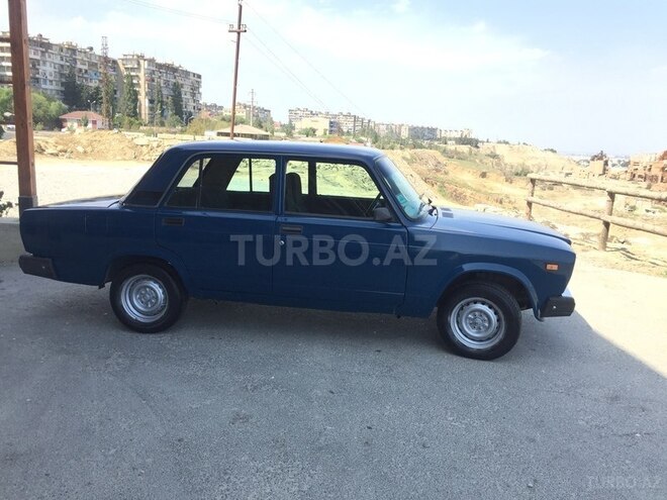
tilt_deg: -12.5
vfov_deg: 48.2
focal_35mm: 29
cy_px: 250
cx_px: 334
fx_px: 559
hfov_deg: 61.7
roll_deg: -3.7
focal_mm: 4.15
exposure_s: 1/842
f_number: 2.2
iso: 32
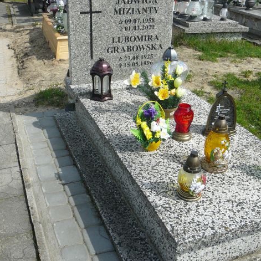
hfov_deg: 40.0
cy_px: 121
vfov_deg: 40.0
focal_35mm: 42
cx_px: 130
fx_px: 358
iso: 80
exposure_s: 1/400
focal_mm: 5.2
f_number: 5
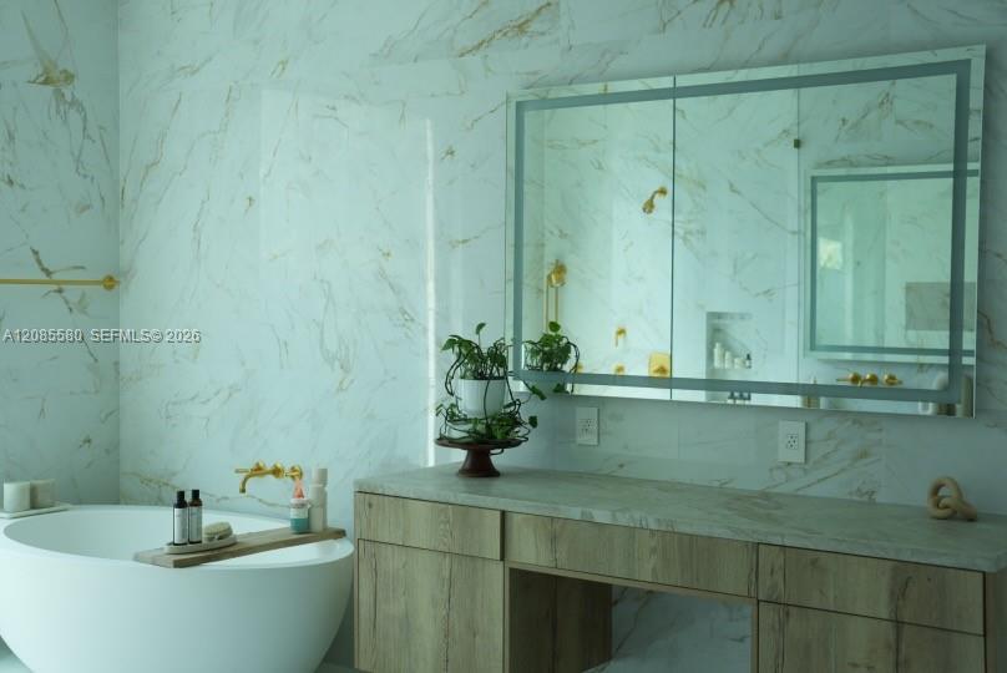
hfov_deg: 39.6
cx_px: 504
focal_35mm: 50
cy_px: 336
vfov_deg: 27.0
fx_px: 1400
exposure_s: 1/80
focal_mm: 50
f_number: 2.8
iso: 160
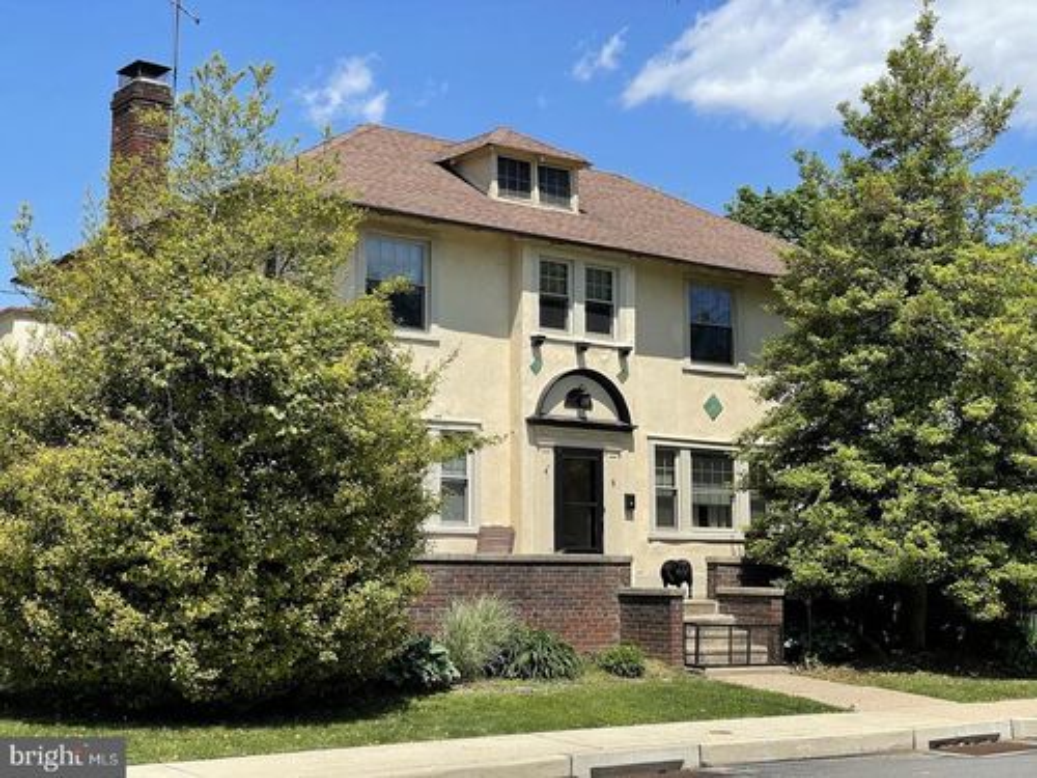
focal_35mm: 52
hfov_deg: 36.8
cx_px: 518
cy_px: 389
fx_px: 1558
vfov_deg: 28.0
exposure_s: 1/1453
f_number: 2
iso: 25
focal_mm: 6
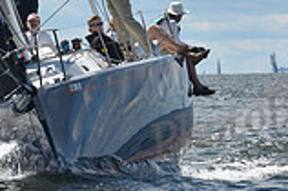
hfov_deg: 2.8
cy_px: 43
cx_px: 58
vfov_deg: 1.9
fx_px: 5866
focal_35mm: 734
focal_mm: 200
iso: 250
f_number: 10
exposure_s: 1/800
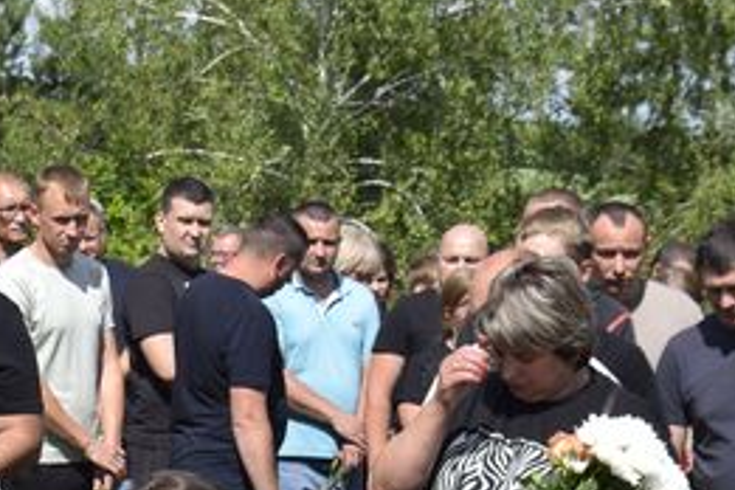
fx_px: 3348
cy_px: 534
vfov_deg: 8.3
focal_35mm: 164
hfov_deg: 12.4
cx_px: 11
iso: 200
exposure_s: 1/400
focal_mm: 38
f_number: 10
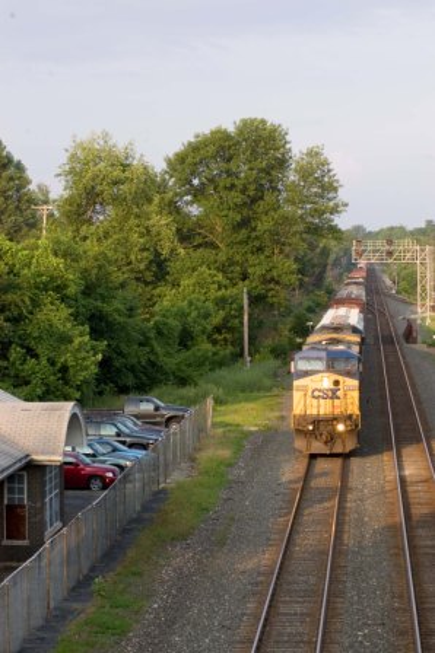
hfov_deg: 12.2
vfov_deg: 18.2
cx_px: 218
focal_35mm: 112
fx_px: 2042
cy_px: 326
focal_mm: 75
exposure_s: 1/160
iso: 200
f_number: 6.3
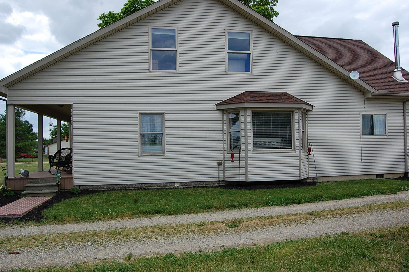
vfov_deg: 47.8
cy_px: 136
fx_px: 306
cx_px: 204
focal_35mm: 27
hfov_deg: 67.4
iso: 200
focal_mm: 18
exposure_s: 1/320
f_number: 9
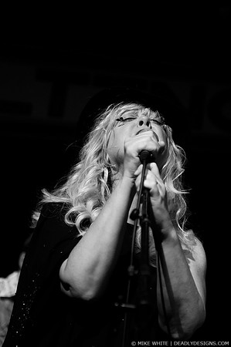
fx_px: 1013
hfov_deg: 13.0
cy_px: 174
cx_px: 116
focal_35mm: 105
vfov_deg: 19.5
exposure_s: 1/80
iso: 1000
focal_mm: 70
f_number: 2.8
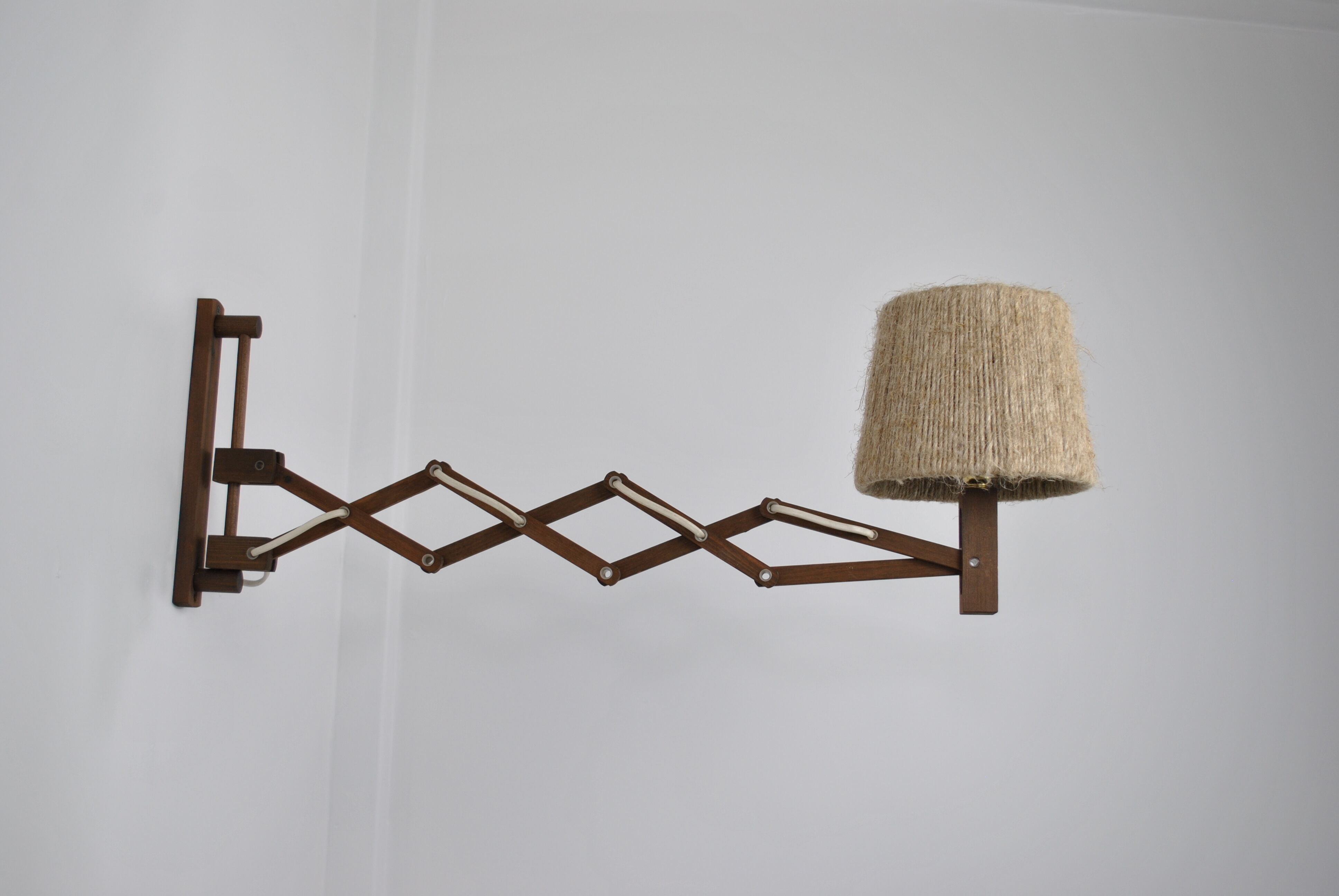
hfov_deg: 44.9
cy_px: 448
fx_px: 1620
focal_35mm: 44
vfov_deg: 30.9
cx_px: 670
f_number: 5
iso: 200
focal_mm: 29
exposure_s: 1/50
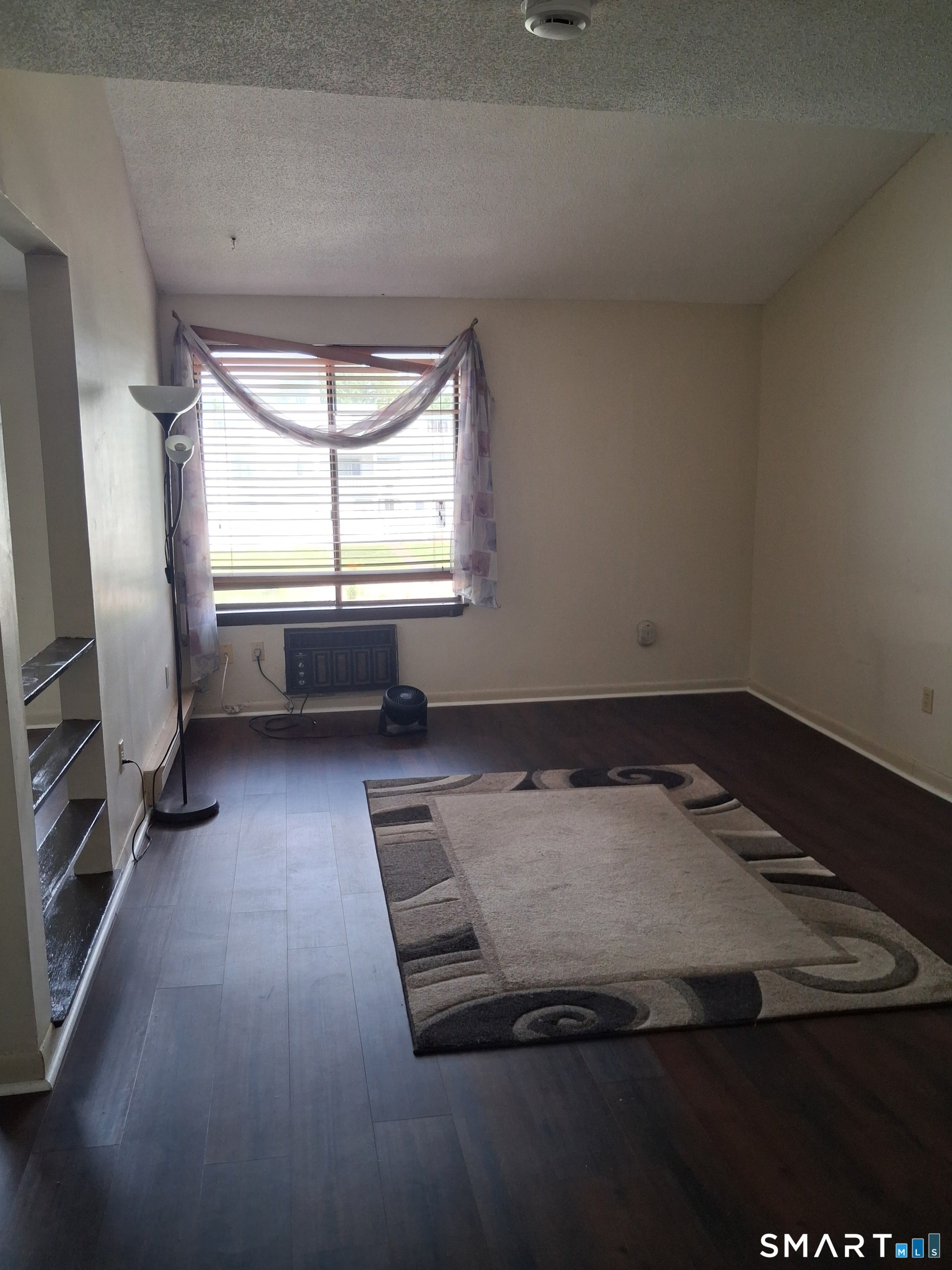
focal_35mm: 27
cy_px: 635
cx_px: 476
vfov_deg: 65.3
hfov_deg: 51.4
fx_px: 990
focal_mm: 4
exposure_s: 1/100
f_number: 1.8
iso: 200
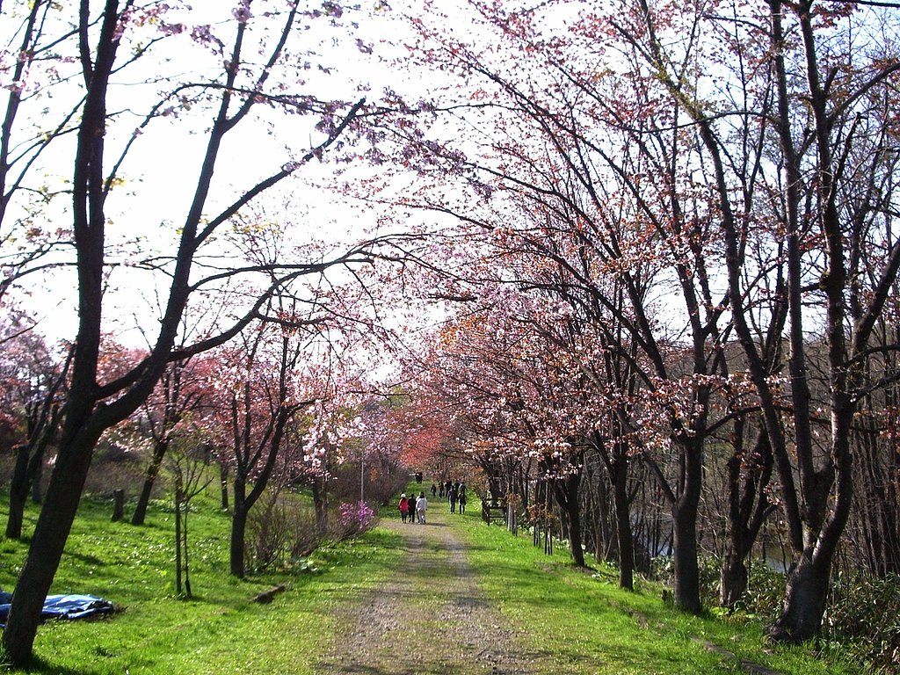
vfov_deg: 35.1
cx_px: 450
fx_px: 1066
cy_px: 338
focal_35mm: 41
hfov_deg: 45.8
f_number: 4.6
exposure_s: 1/400
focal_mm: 6.8
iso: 50
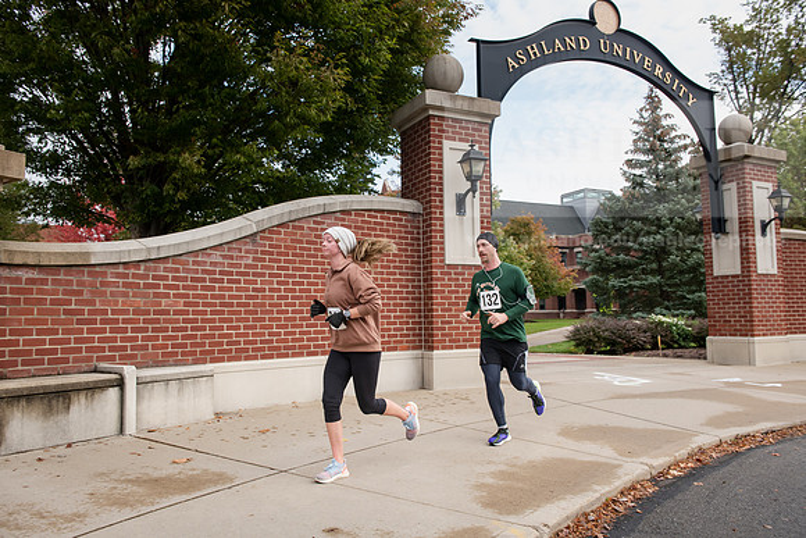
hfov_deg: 65.5
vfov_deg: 46.4
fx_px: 627
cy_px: 269
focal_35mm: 28
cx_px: 403
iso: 500
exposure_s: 1/400
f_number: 5.6
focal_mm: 28
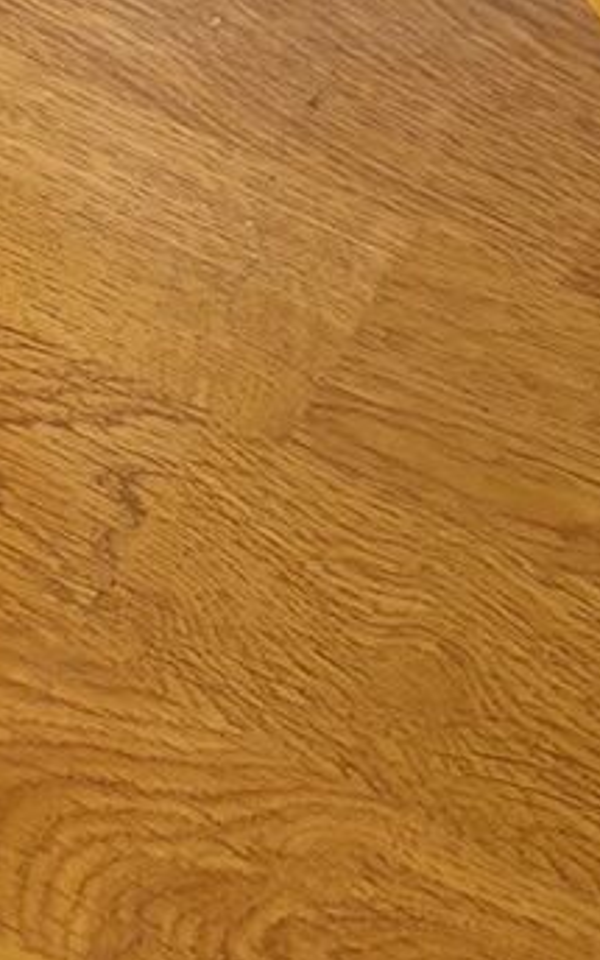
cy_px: -1635
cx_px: 1264
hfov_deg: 7.8
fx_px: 4186
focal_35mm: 160
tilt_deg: -35.6
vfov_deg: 10.5
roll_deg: +0.9
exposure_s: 1/50
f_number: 1.6
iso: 160
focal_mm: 5.96
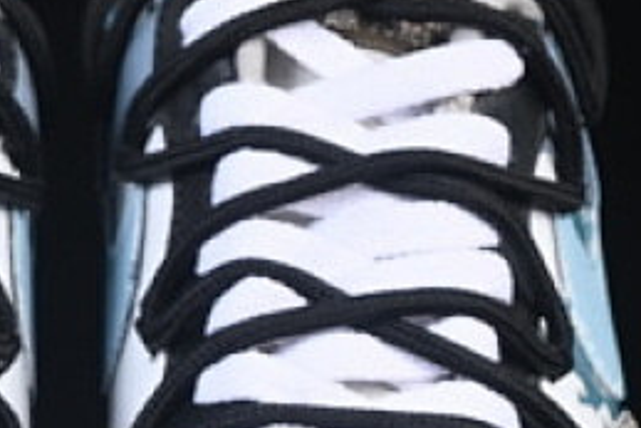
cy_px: 616
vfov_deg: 4.4
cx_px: 87
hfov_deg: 6.6
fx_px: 5576
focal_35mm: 313
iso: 160
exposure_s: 1/80
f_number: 7.1
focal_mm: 50
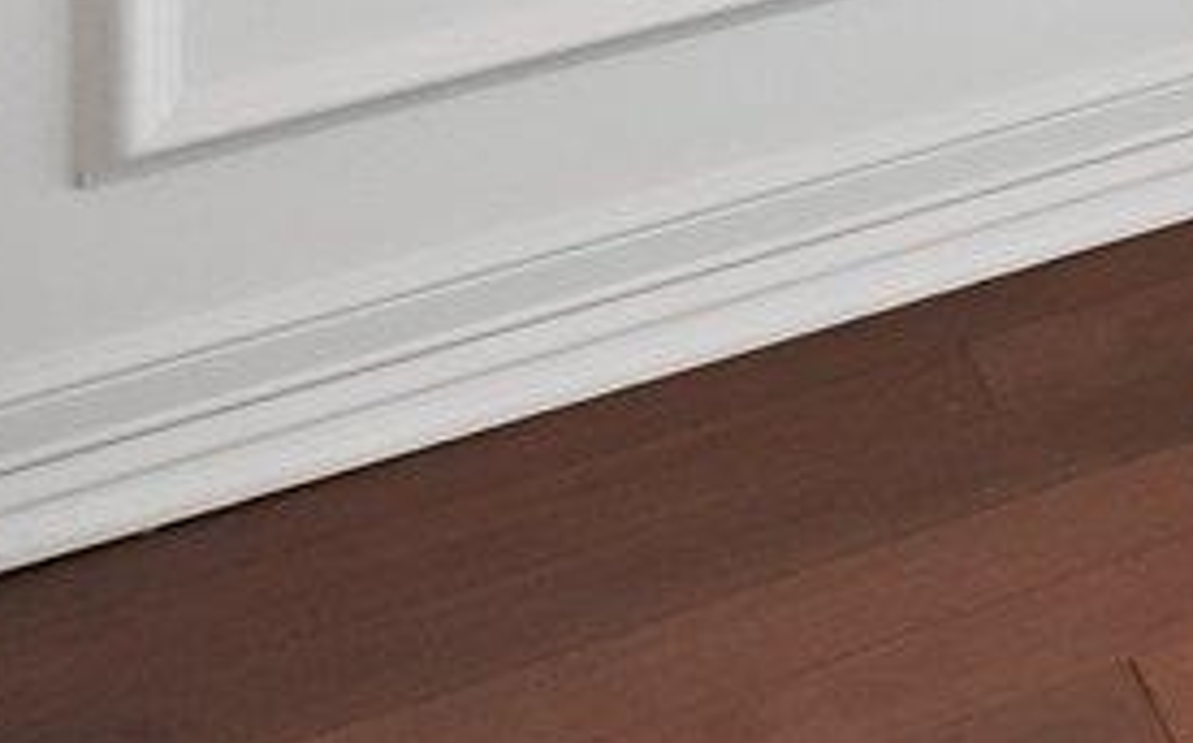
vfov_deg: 9.4
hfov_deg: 9.5
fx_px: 3444
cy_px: -1579
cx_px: 4223
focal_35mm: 106
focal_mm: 14
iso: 320
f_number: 8
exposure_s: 1/15
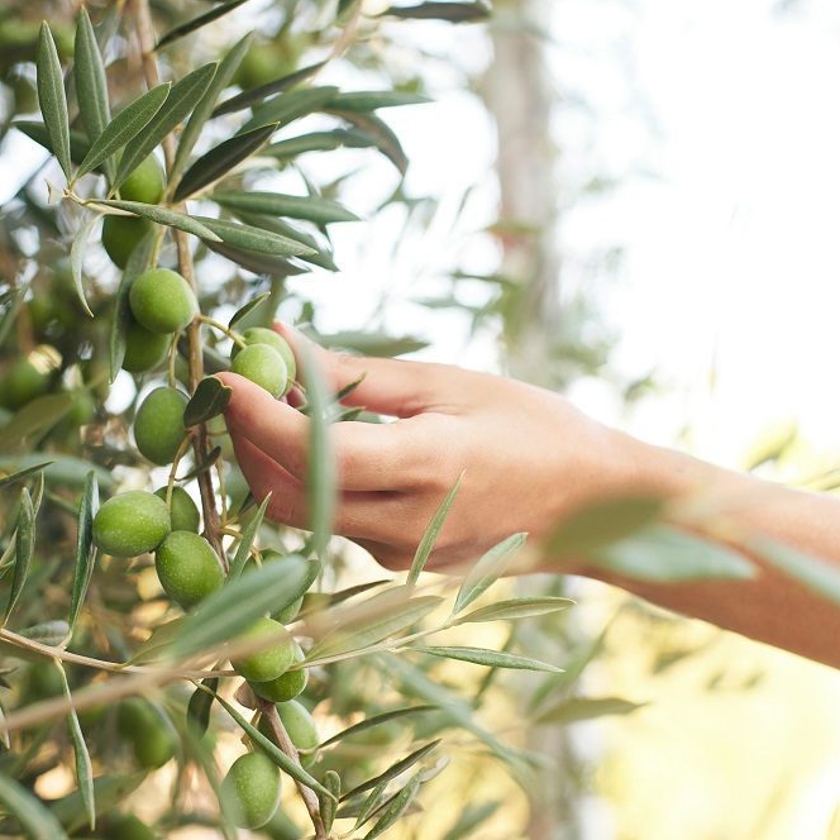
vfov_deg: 26.9
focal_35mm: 64
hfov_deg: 26.9
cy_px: 421
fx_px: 1757
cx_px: 381
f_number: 2.8
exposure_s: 1/250
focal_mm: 50
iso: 640
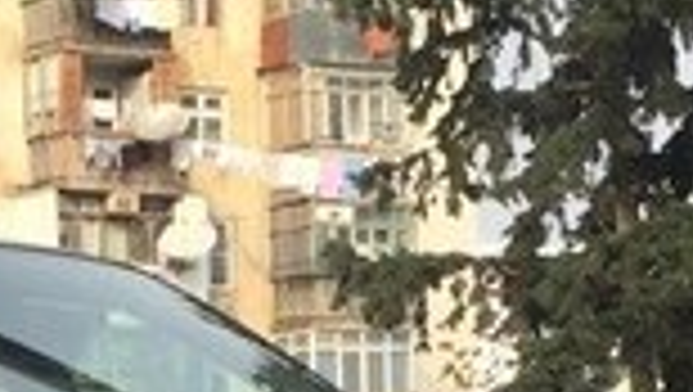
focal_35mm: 135
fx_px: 2483
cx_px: 68
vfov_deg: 8.6
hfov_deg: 15.7
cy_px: 750
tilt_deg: -5.5
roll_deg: +2.0
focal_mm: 4.15
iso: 32
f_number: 2.2
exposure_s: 1/879
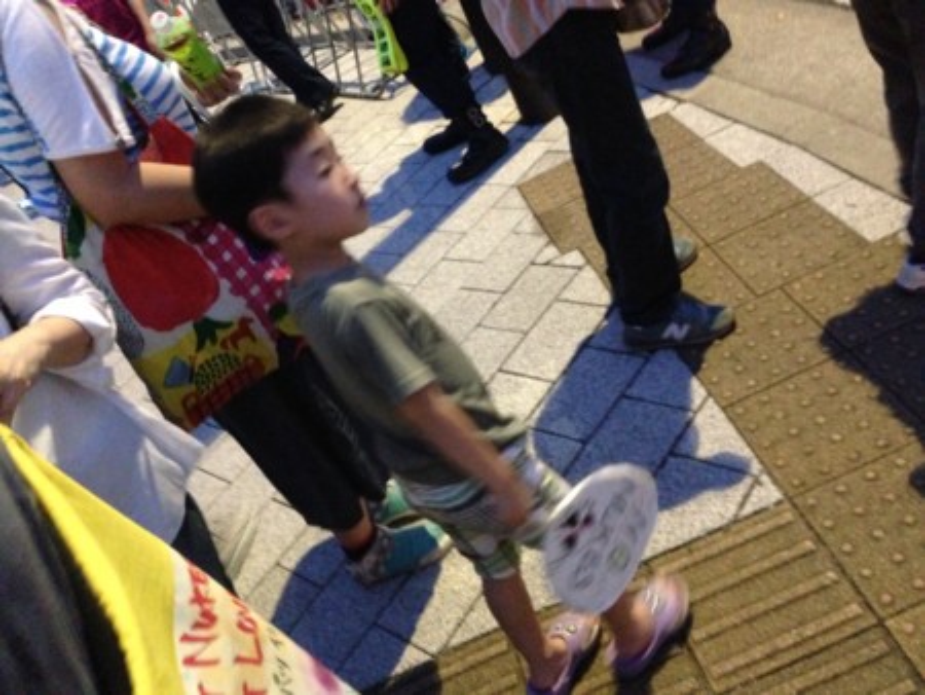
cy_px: 348
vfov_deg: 43.0
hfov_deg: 55.3
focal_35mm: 33
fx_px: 882
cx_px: 462
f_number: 2.4
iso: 800
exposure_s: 1/15
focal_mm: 4.13
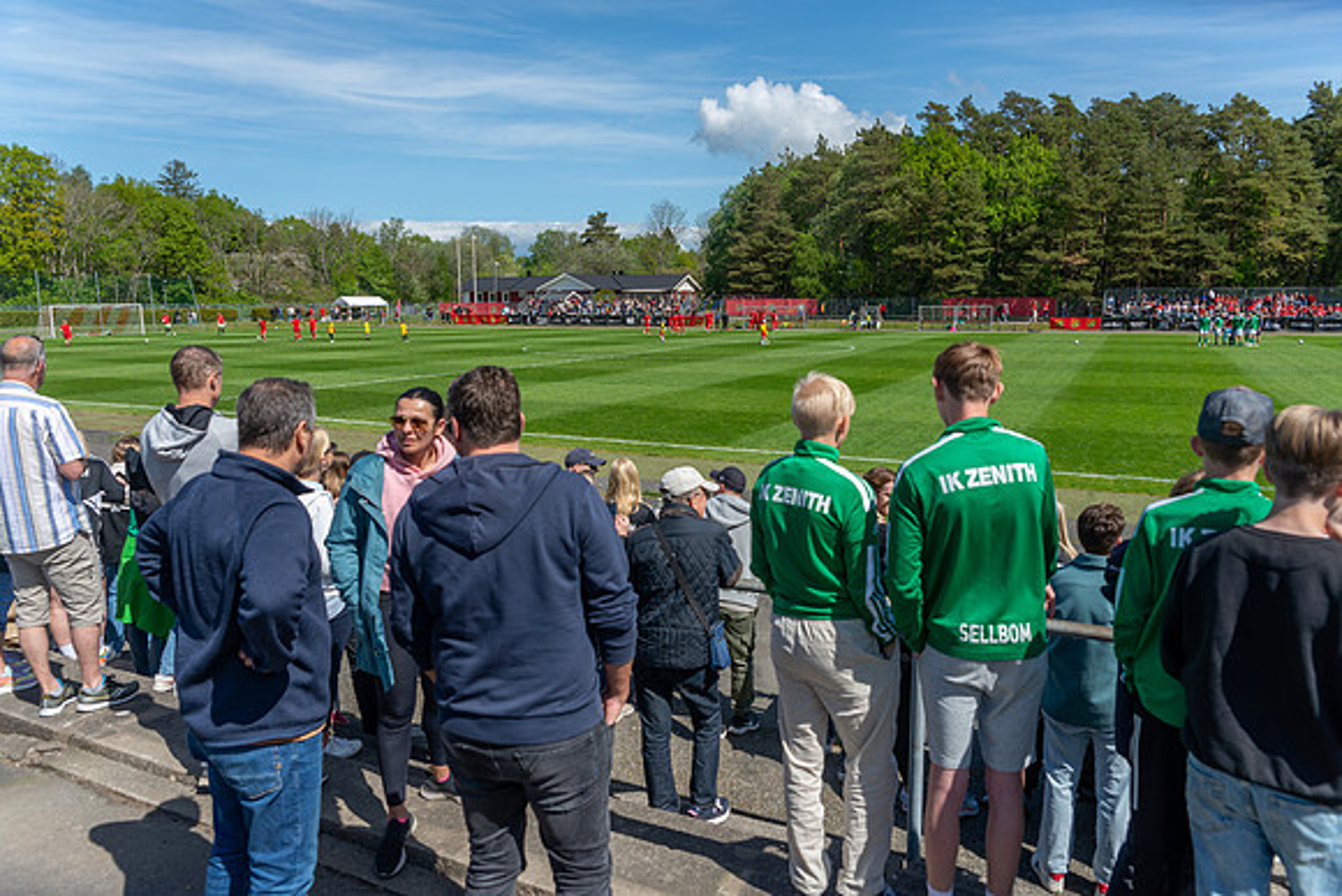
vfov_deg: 52.0
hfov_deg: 72.3
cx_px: 671
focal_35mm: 25
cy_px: 448
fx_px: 918
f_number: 4
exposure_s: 1/1000
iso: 100
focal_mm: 24
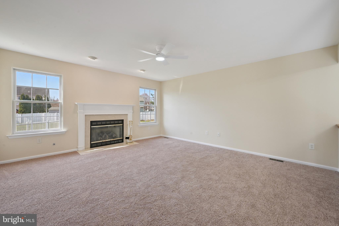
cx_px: 170
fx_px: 132
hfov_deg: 104.3
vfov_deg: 81.2
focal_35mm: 14
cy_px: 113
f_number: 11
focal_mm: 14
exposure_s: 1/40
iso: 400
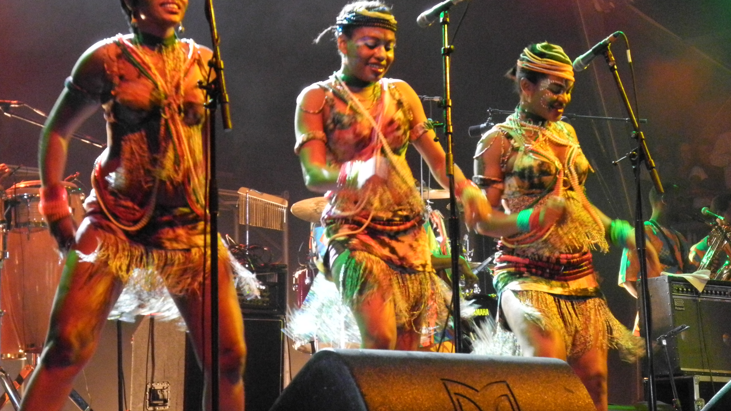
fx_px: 2229
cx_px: 365
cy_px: 155
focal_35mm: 115
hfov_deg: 18.6
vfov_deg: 10.5
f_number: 4.5
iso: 1600
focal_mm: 22.5
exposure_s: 1/60
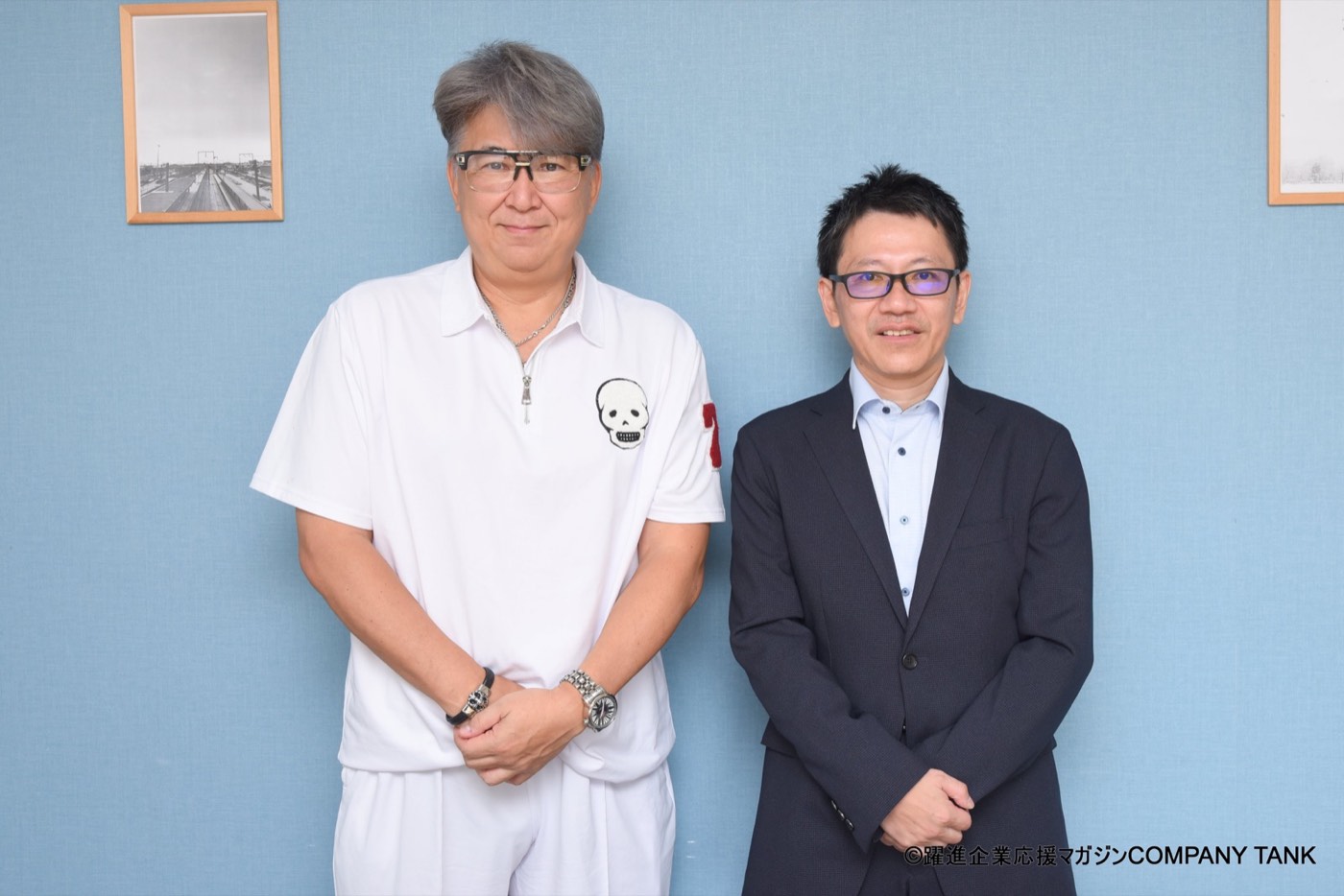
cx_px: 672
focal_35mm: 36
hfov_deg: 53.1
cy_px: 448
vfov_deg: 36.9
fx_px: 1344
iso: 800
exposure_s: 1/100
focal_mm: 36
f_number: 7.1
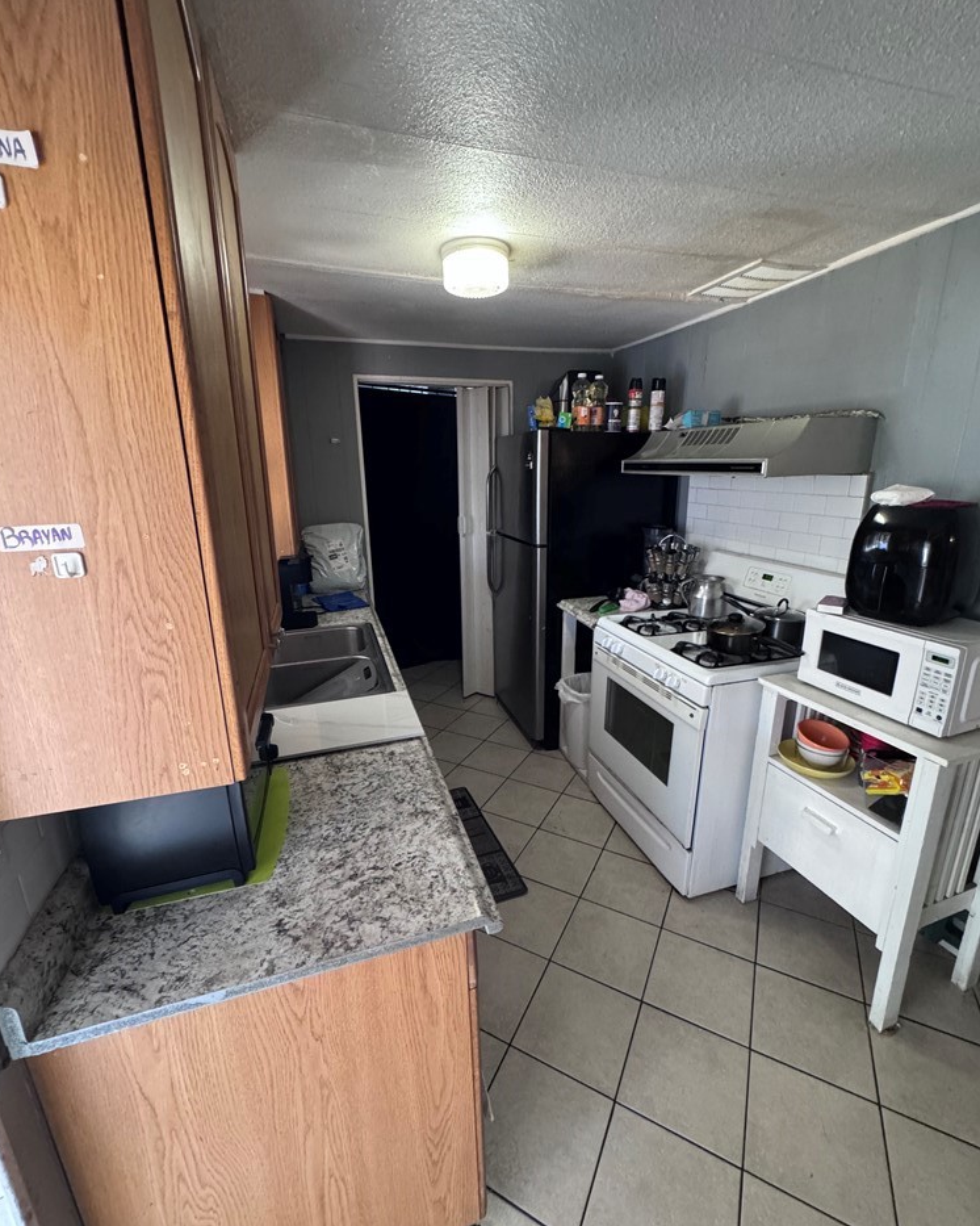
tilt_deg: -16.3
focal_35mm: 15
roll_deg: +0.9
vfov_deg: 96.8
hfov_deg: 84.0
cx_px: 498
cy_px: 618
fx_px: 544
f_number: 2.2
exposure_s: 1/60
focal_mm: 2.22
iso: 800
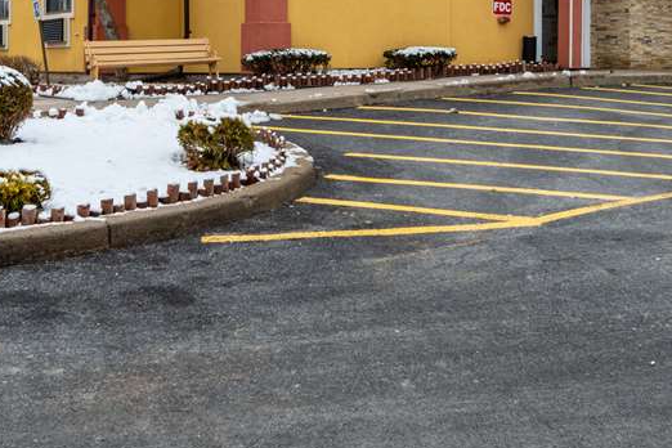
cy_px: -33
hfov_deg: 42.6
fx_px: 859
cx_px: 391
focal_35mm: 46
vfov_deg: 27.1
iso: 100
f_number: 10
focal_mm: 16
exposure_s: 1/30
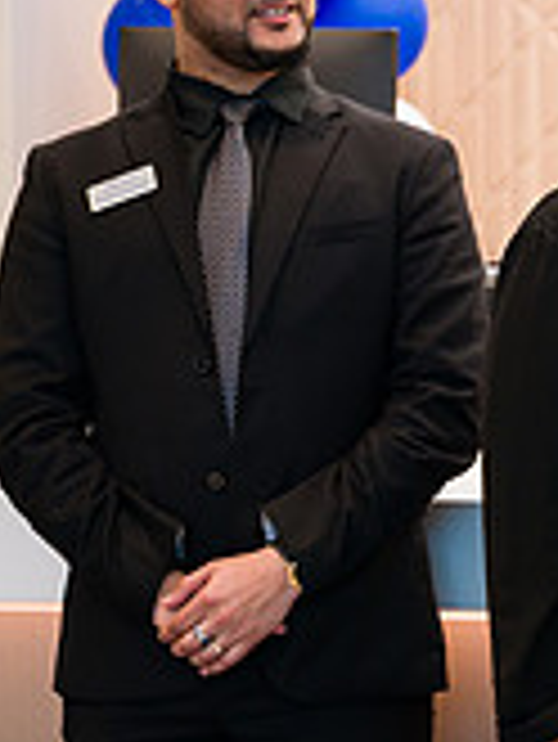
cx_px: 1084
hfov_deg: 9.3
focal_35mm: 151
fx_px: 3241
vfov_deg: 13.1
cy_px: 252
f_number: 3.2
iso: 500
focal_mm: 44
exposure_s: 1/200
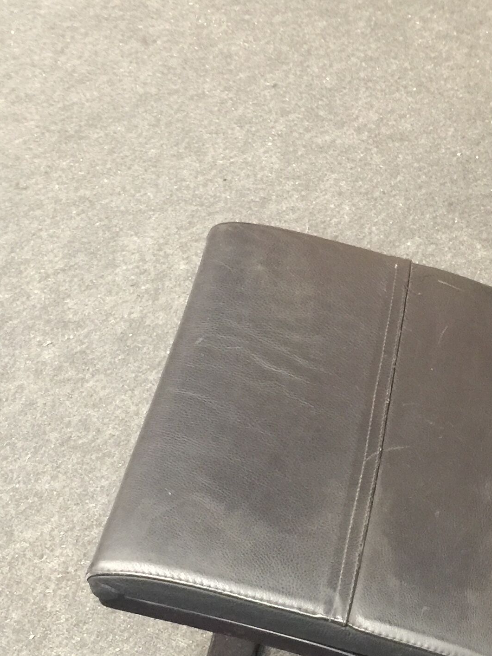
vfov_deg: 28.3
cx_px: 344
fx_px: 1270
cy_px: 526
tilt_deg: -48.0
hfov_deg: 21.8
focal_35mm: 67
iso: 125
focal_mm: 4.15
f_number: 2.2
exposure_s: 1/4
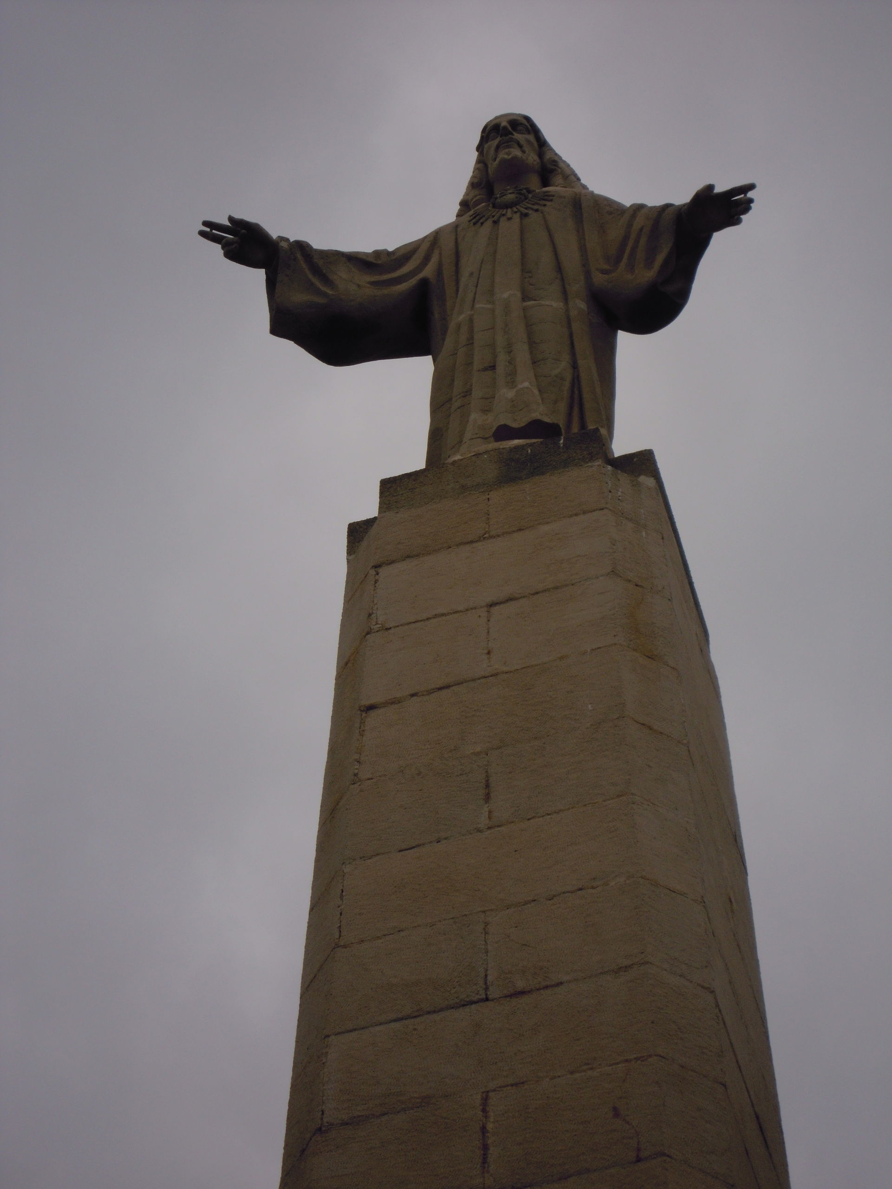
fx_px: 4810
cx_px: 446
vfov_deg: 14.1
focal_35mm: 140
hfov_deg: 10.6
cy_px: 594
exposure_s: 1/320
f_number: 13.2
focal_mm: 25
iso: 100
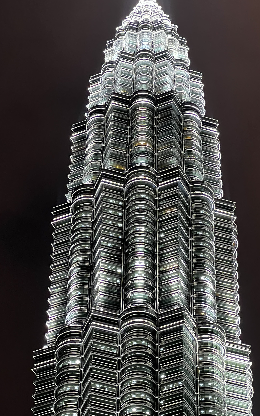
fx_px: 1485
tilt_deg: +46.0
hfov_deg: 10.0
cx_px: 144
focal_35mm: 131
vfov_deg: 15.9
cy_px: 194
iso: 1000
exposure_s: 1/25
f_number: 2.8
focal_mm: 9
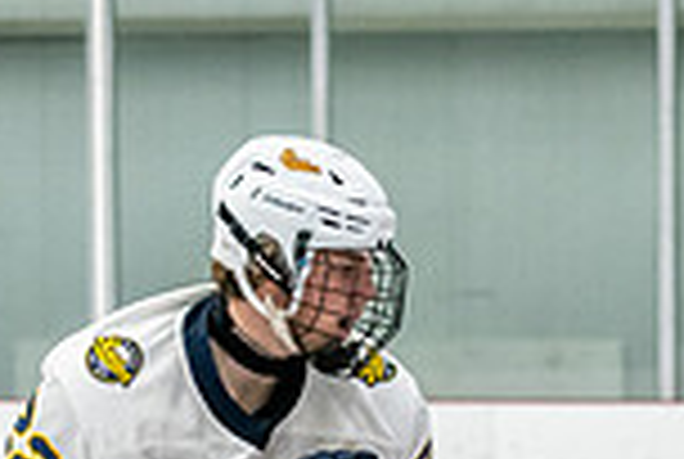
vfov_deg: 3.8
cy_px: 759
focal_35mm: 360
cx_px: 869
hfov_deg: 5.7
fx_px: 6853
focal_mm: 70
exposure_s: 1/800
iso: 3200
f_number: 2.8
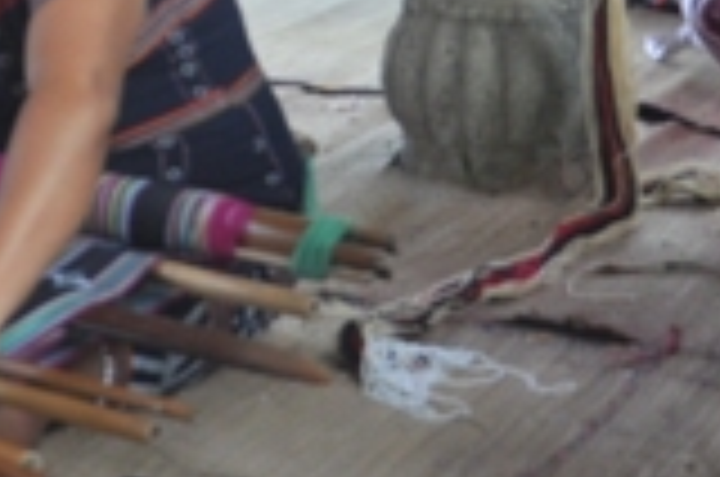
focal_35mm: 144
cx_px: -9
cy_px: -142
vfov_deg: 9.3
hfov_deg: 14.1
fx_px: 2874
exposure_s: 1/60
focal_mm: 24
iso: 400
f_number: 4
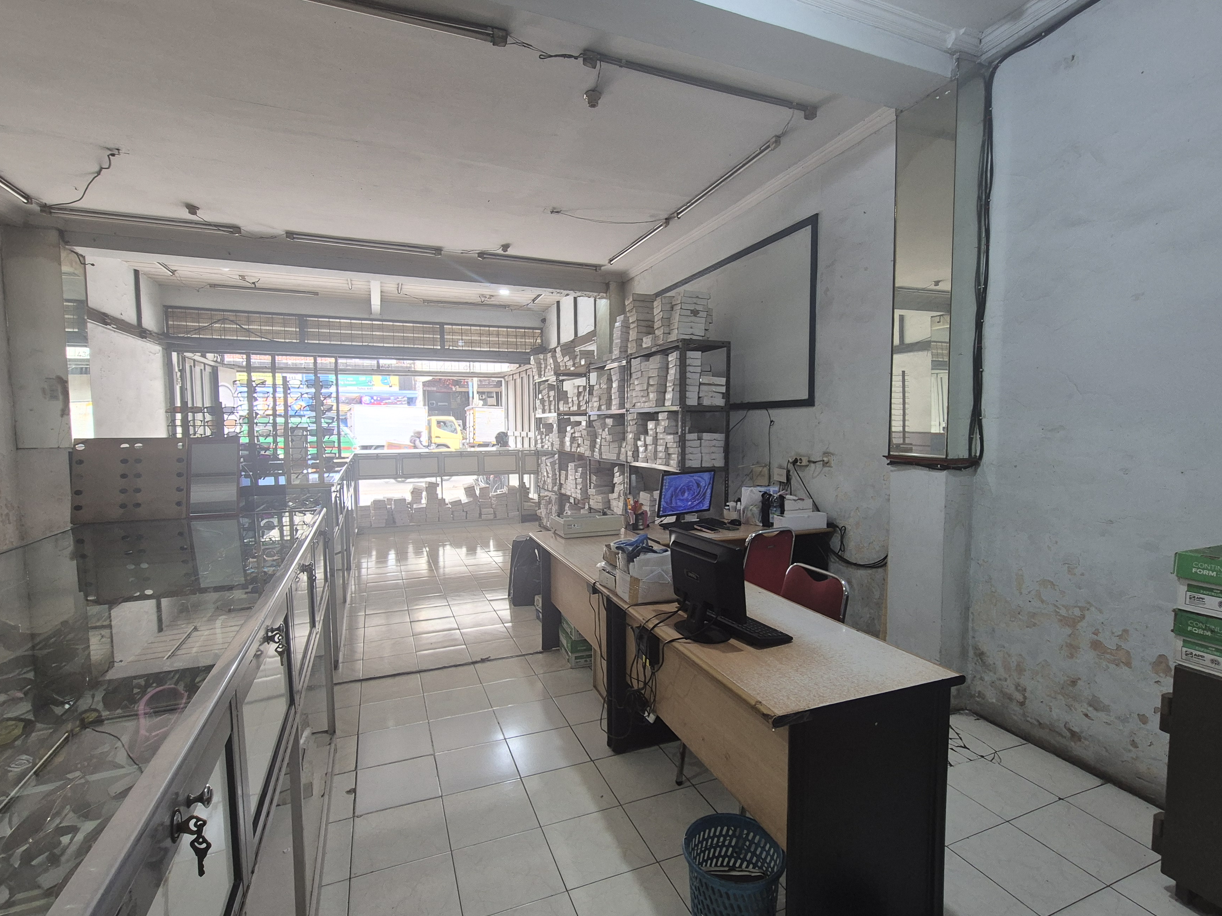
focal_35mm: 15
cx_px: 617
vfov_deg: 81.7
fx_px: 530
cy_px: 466
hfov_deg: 98.2
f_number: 2.2
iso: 100
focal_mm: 2.2
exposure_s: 1/50
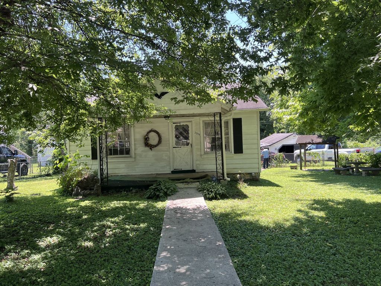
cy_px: 143
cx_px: 190
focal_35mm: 26
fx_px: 286
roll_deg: +1.9
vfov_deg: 53.1
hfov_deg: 67.3
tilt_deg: -3.5
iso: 50
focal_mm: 5.7
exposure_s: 1/468
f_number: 1.5
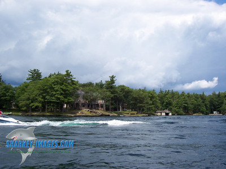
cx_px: 113
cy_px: 84
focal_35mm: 34
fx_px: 222
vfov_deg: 41.8
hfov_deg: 54.0
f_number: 5.6
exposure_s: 1/500
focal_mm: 5.6
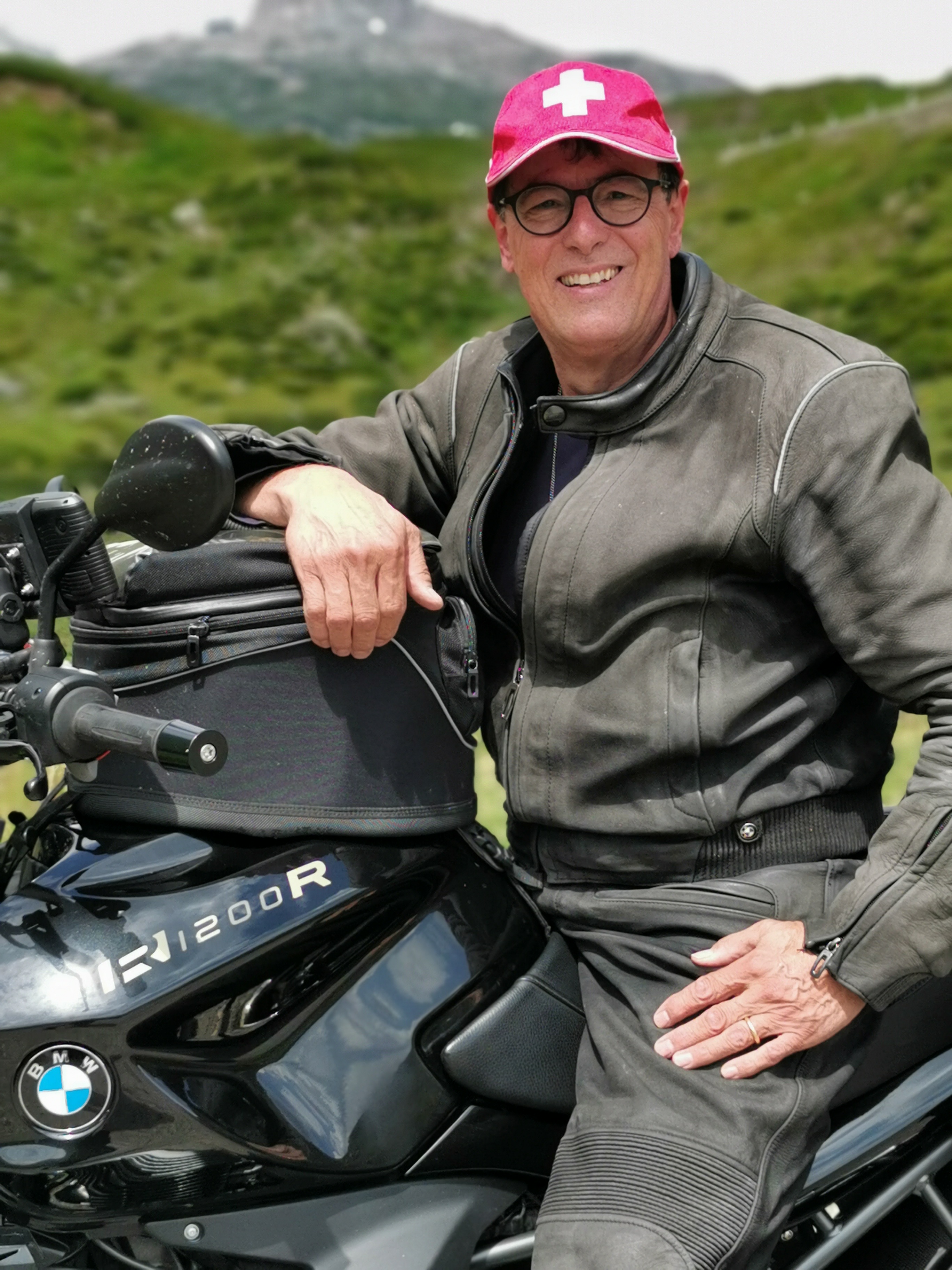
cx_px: 476
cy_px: 635
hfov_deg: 26.6
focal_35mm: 55
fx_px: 2017
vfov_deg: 34.9
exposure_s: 1/1792
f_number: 1.6
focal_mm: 5.56
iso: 50
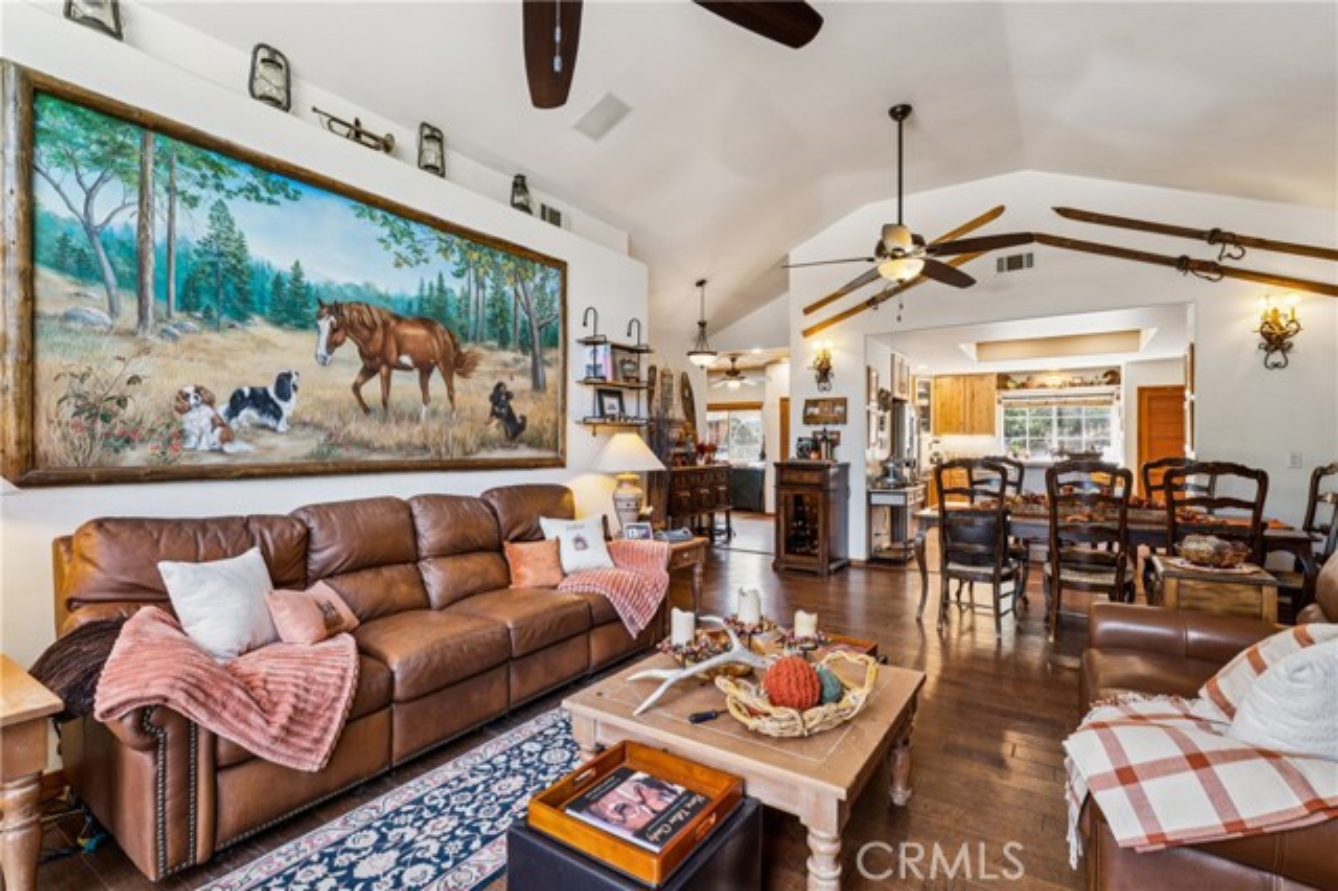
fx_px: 613
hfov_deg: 95.0
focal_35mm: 16
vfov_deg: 72.0
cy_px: 446
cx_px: 669
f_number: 13
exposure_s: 1/2
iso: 100
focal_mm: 16.5
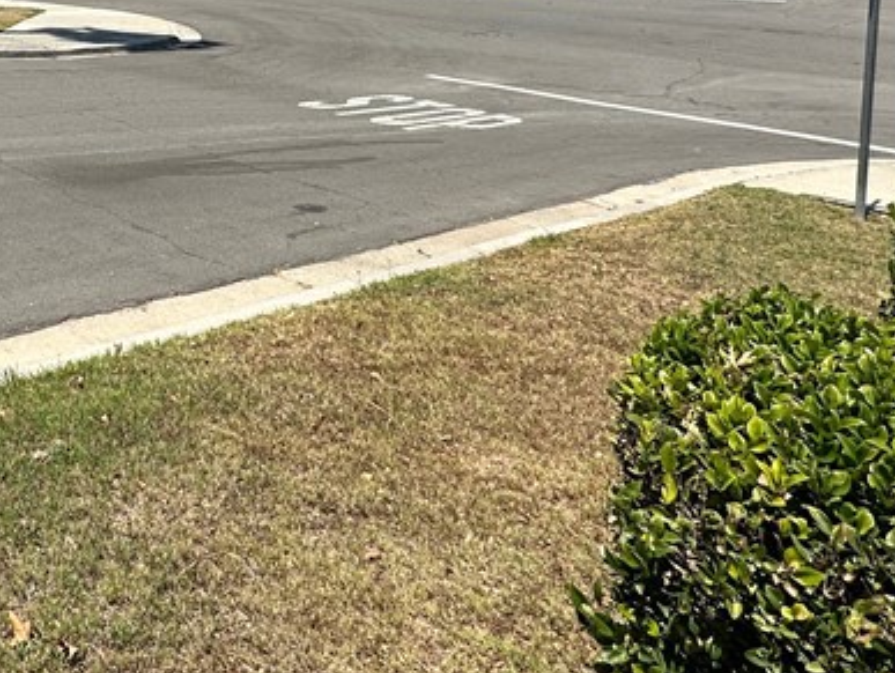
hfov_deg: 44.6
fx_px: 958
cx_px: 56
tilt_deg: -7.1
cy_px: -16
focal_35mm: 37
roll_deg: +0.5
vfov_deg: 34.8
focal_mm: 2.22
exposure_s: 1/2304
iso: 40
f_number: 2.2
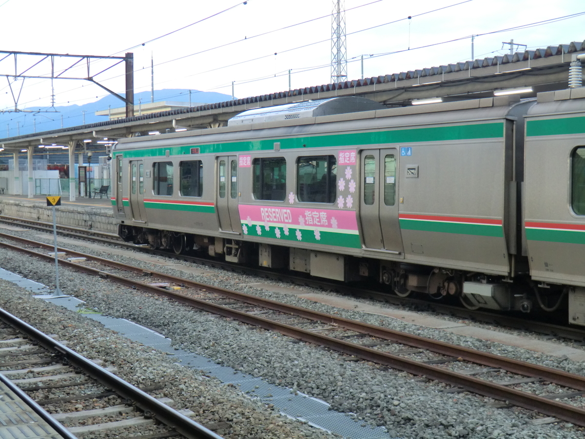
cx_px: 292
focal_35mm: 55
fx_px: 929
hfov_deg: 34.9
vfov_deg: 26.6
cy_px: 220
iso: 125
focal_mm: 9.8
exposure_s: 1/60
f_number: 4.2
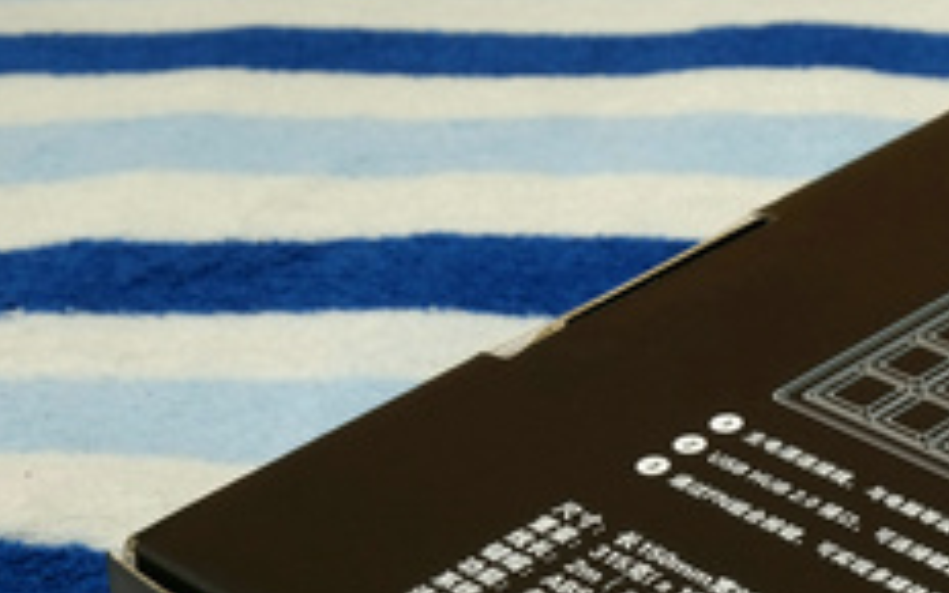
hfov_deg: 15.4
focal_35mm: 132
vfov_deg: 9.8
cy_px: 732
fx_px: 3414
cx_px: 1039
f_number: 11
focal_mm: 32.9
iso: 100
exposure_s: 4.3
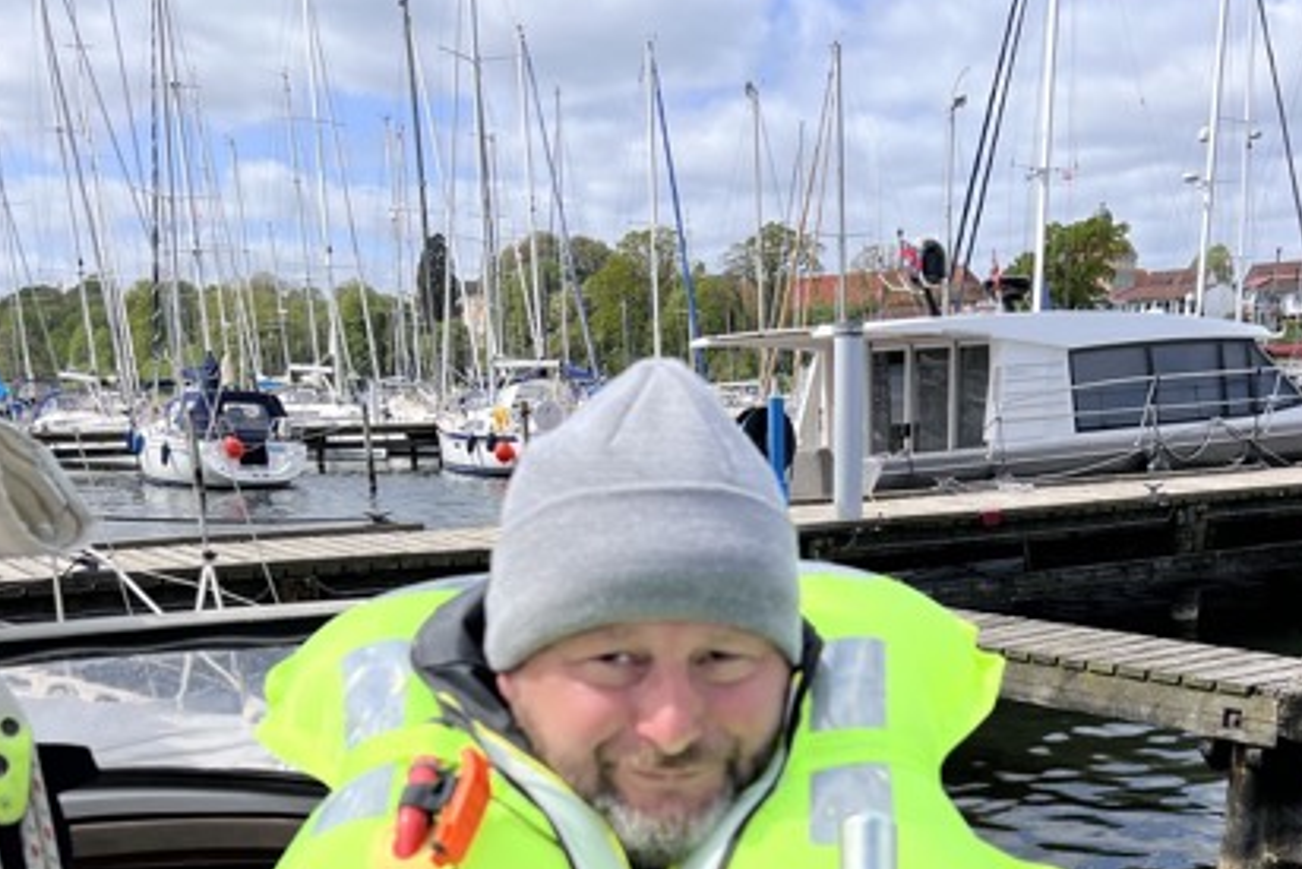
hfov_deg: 46.3
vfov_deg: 30.2
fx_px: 1519
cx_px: 739
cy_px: 825
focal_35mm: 42
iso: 50
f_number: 1.5
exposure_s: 1/4831
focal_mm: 5.7
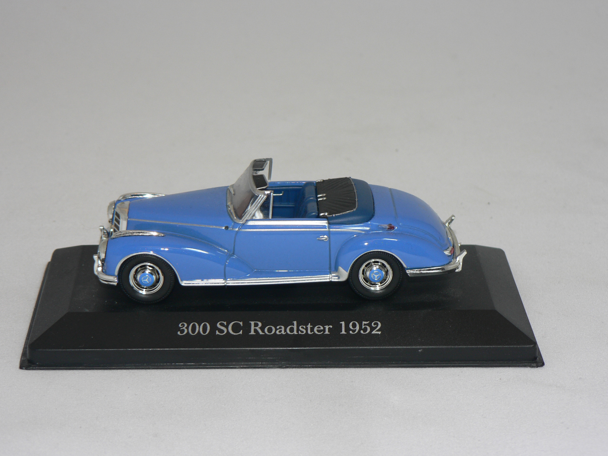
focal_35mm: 95
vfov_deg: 15.6
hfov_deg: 20.7
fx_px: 1669
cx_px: 304
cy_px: 228
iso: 80
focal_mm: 15.8
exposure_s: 1/60
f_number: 3.2
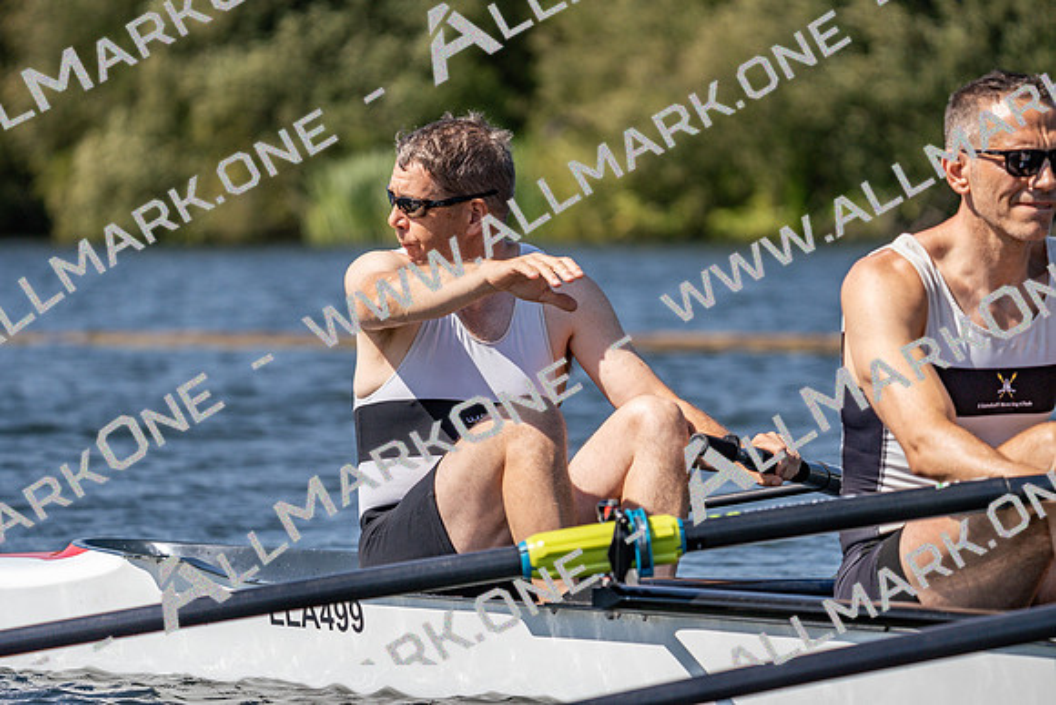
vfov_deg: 5.1
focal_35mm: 270
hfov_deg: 7.6
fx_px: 7921
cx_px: 528
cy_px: 352
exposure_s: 1/2000
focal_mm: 270
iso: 250
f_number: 5.6
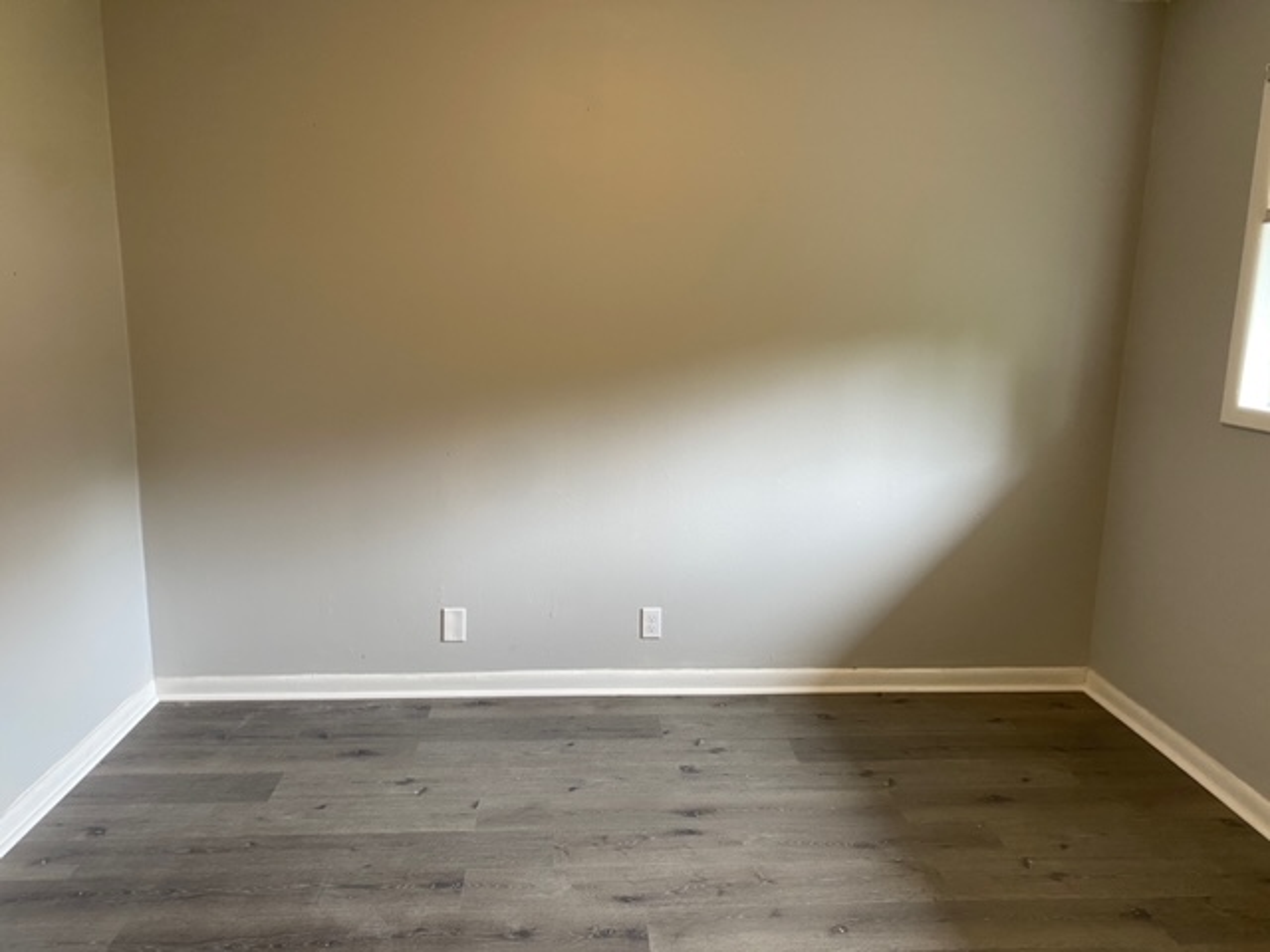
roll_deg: -1.6
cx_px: 635
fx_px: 954
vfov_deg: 53.1
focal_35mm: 26
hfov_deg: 67.3
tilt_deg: -12.1
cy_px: 476
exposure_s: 1/60
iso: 160
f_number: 1.8
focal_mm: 4.25
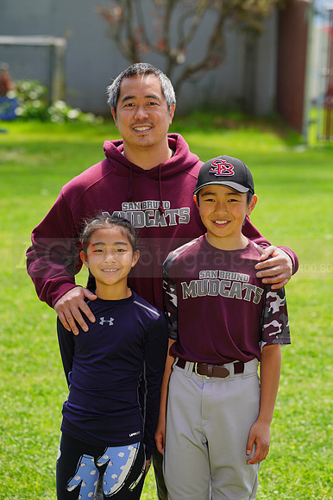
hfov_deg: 6.8
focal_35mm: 203
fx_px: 2820
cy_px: 250
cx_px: 166
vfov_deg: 10.1
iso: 200
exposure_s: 1/160
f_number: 8
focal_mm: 203
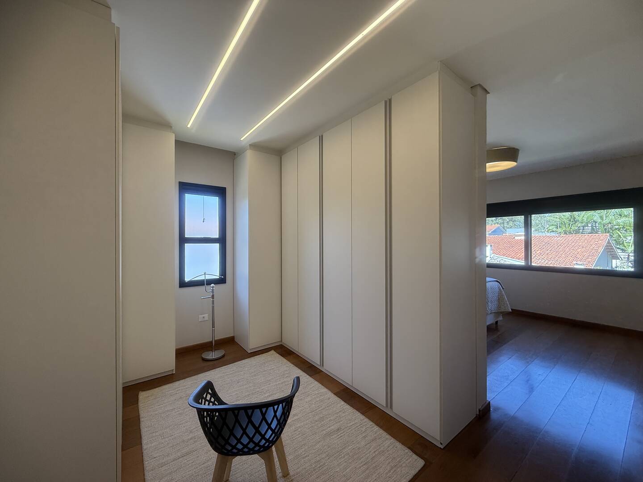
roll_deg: -0.1
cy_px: 241
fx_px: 260
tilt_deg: +0.9
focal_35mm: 14
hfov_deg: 102.1
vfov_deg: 85.7
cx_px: 322
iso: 80
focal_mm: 2.22
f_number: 2.2
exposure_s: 1/120
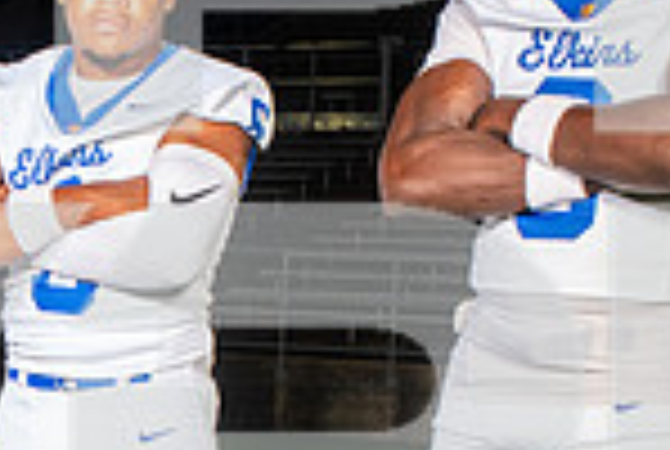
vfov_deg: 10.4
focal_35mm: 132
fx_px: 2462
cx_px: -18
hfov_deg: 15.2
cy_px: 443
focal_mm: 34
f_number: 7.1
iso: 800
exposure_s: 1/320
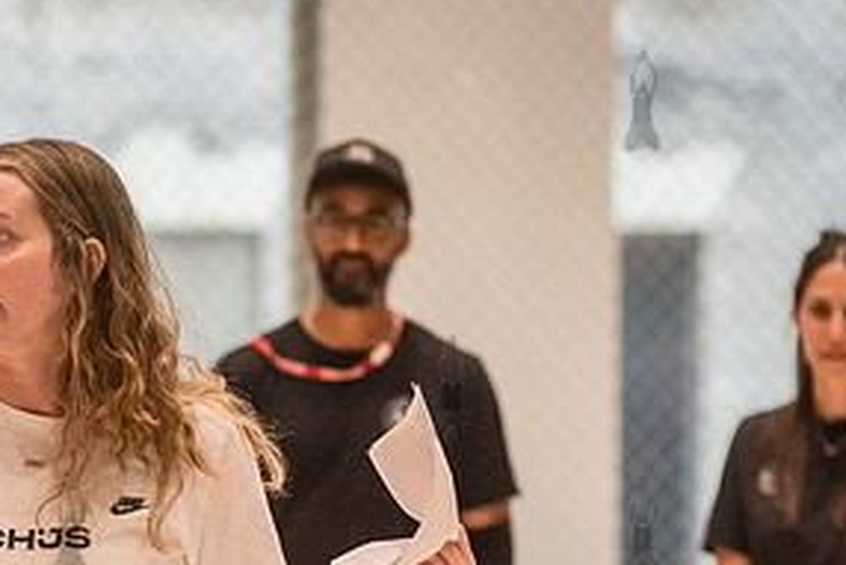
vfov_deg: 3.9
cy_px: 496
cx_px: 139
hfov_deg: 5.8
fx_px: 8299
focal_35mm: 353
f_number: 4
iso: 5000
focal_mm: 155
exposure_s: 1/800
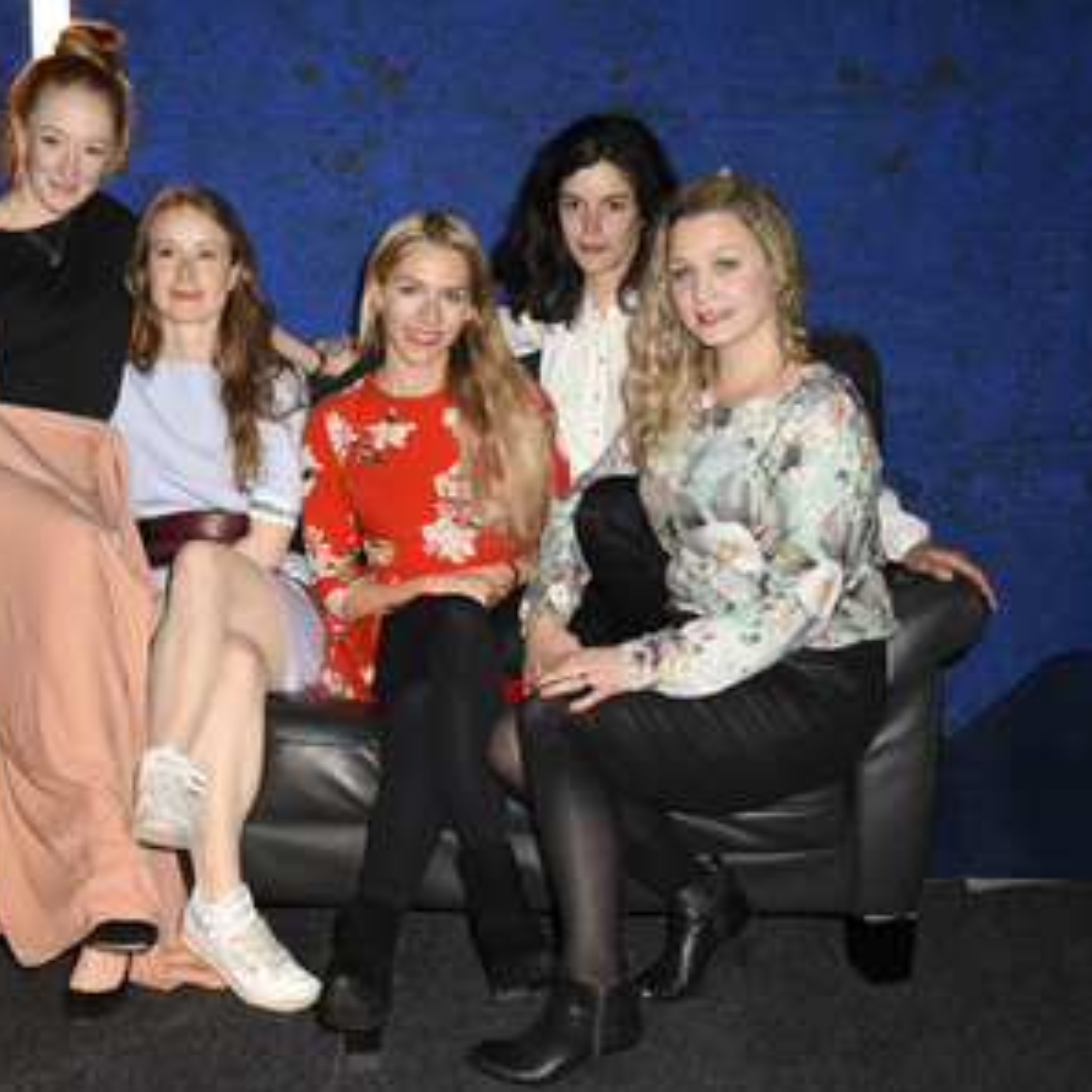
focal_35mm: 68
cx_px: 370
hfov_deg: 25.4
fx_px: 2414
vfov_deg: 25.5
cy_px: 548
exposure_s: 1/100
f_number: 4.5
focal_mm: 35
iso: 1600
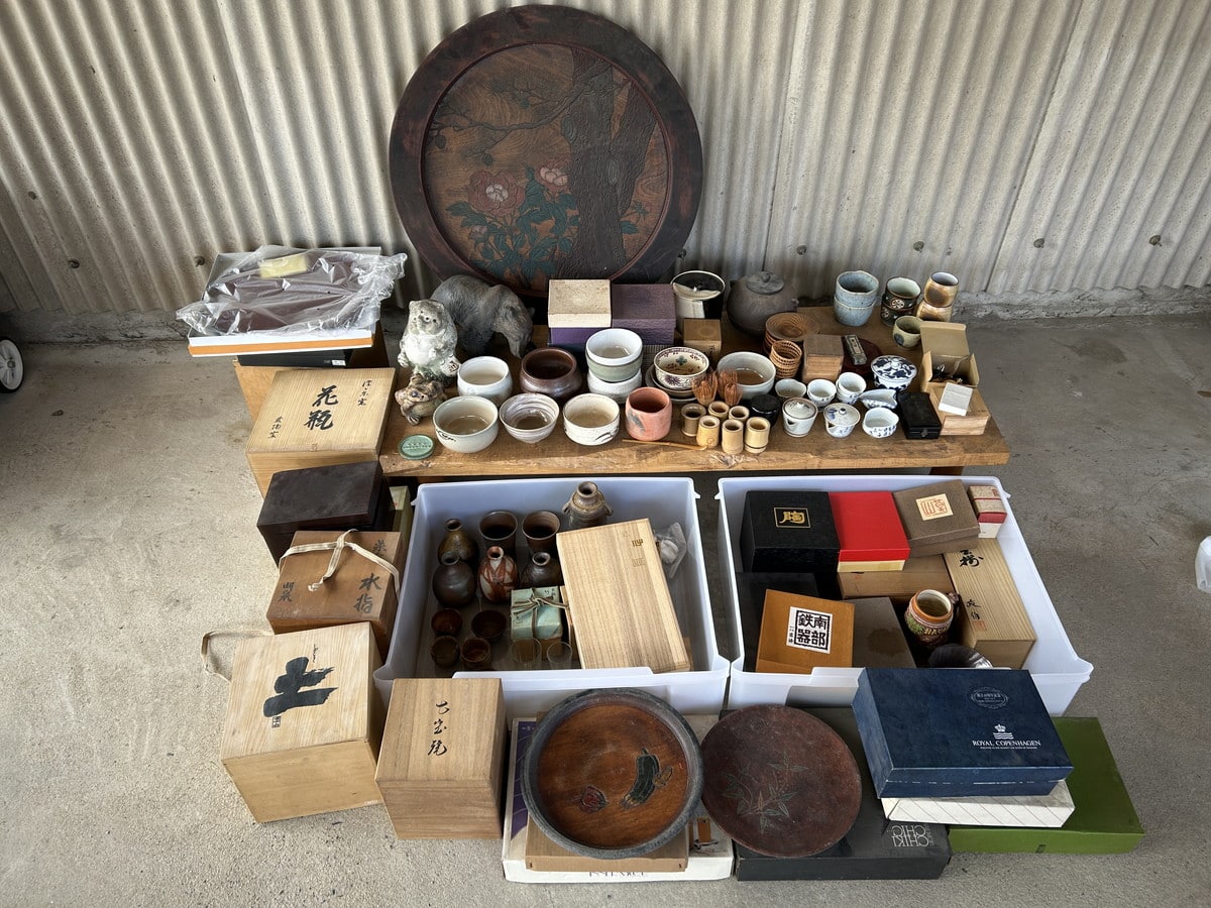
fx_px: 910
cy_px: 454
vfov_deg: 53.1
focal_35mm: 26
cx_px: 606
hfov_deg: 67.3
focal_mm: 5.7
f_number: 1.5
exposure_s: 1/121
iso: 40
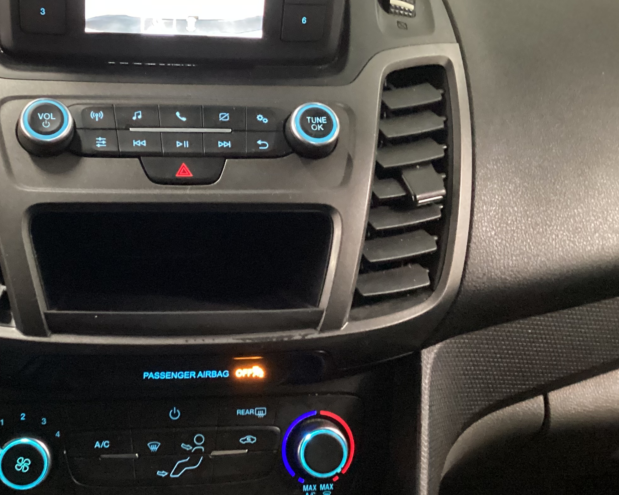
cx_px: 182
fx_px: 916
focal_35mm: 50
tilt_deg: -28.2
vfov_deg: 30.3
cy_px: 242
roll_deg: -4.5
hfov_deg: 36.7
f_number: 2.4
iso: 640
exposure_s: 1/17
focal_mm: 3.3
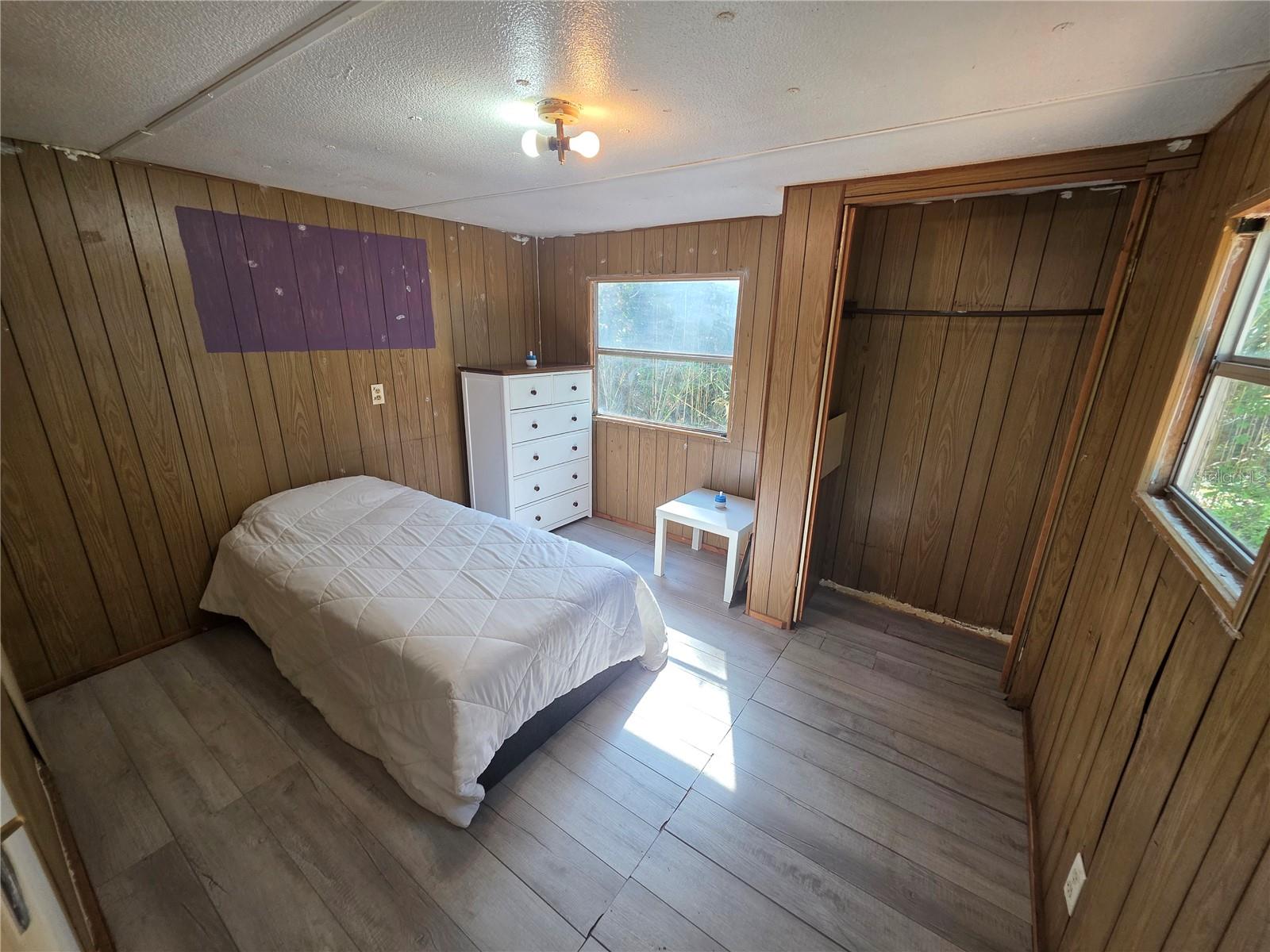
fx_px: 477
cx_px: 635
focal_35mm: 13
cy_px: 476
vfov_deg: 89.9
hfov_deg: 106.2
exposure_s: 1/120
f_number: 1.9
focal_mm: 2.2
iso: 160
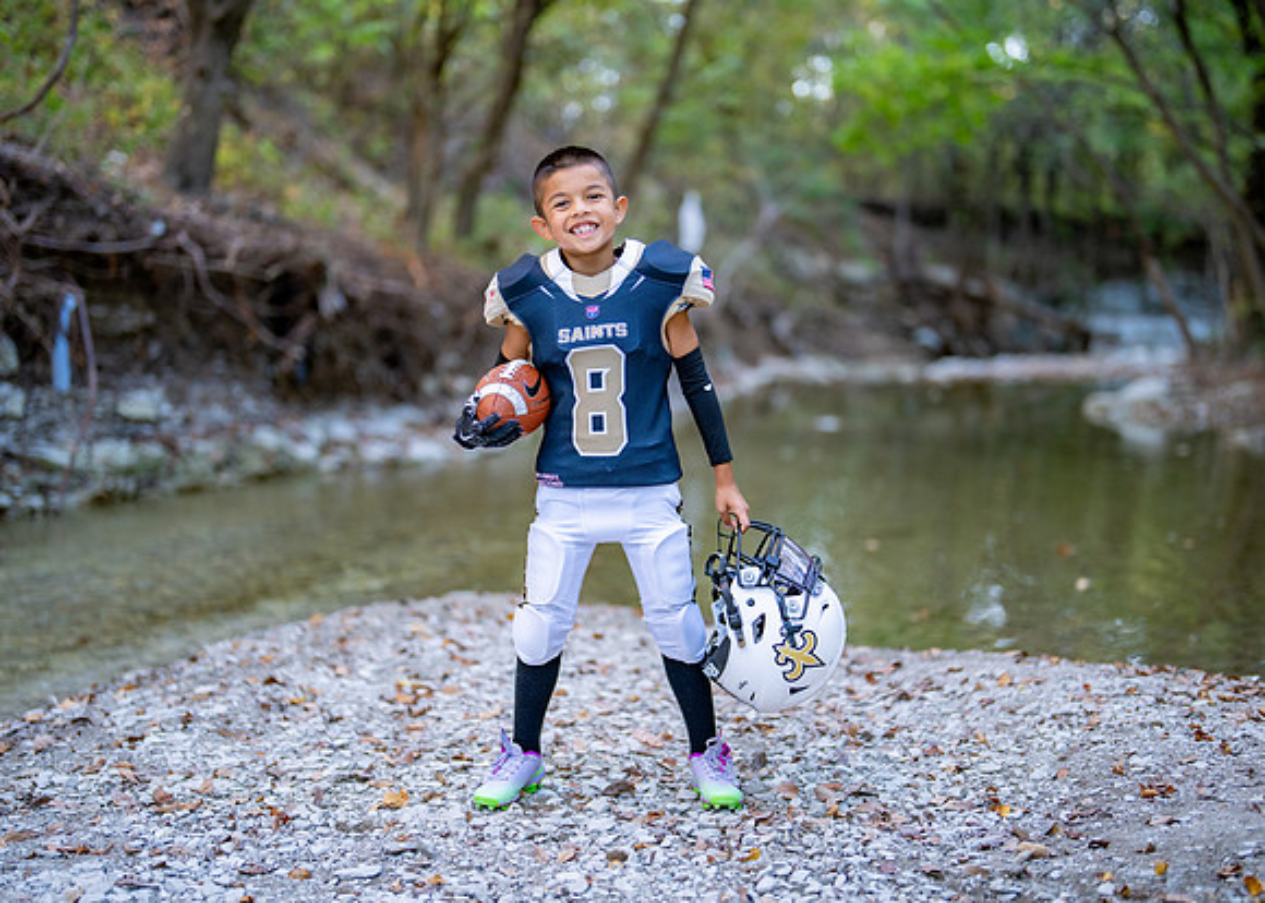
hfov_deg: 36.4
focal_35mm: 54
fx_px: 1923
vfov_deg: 26.4
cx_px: 630
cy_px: 443
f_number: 1.2
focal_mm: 50
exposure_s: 1/500
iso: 500
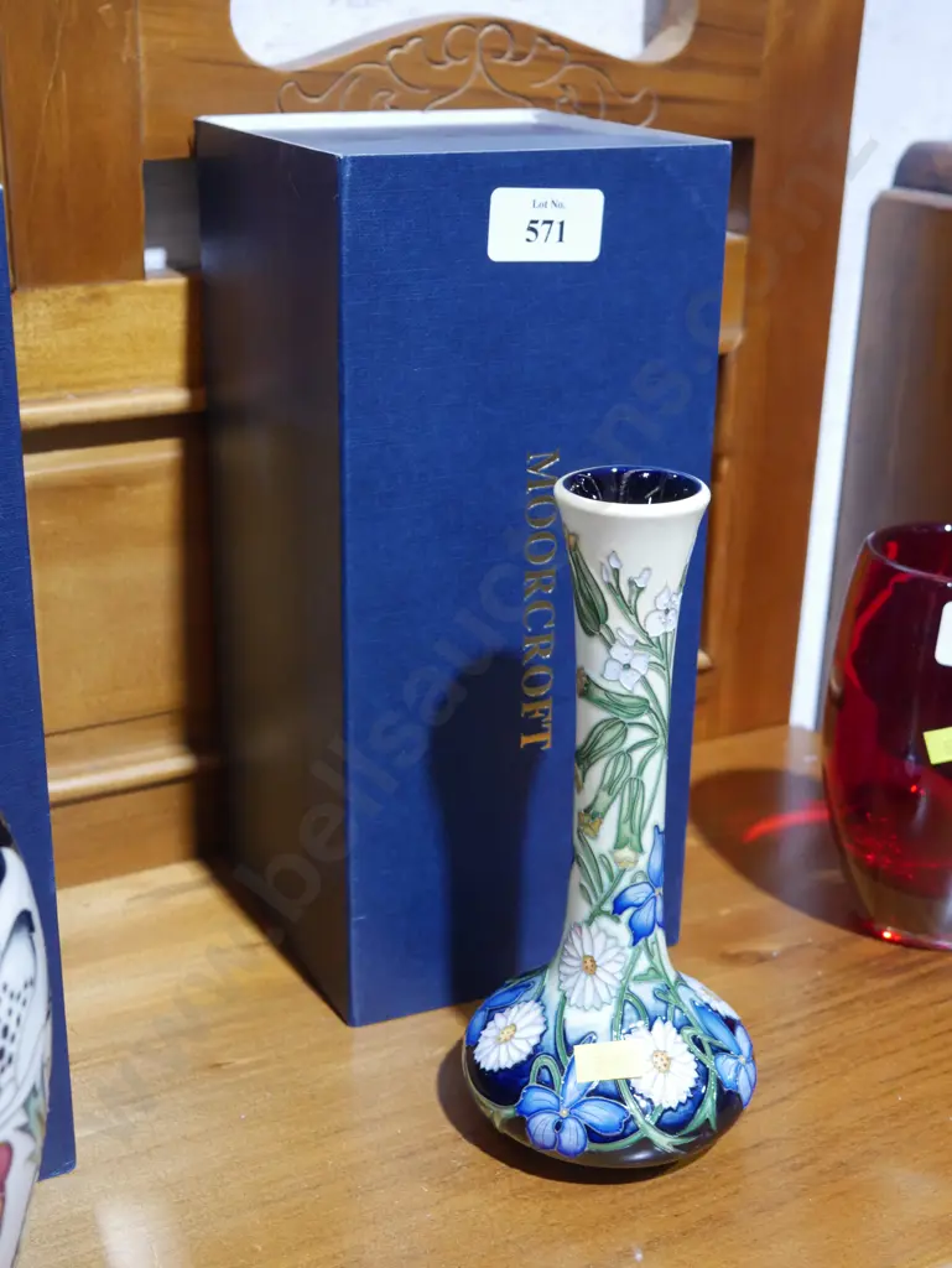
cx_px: 476
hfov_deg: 30.3
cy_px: 634
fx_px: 1759
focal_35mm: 48
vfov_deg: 39.6
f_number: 5.2
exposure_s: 1/60
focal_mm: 24
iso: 1600
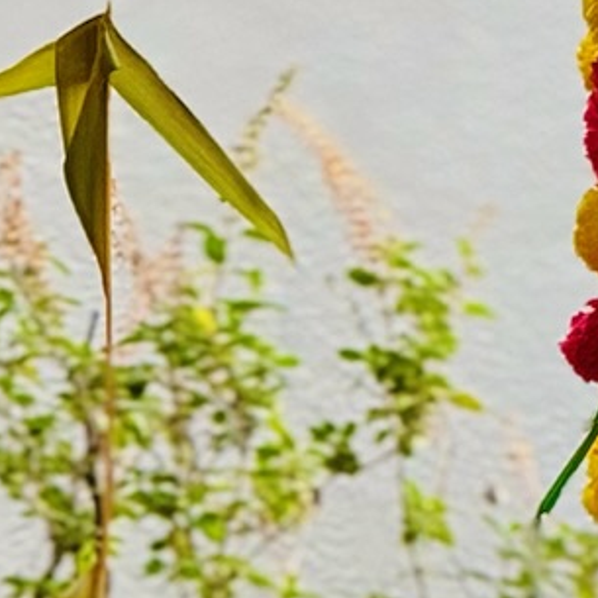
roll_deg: -0.8
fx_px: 13916
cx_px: 102
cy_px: 1872
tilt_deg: -8.7
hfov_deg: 2.5
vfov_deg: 2.4
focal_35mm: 712
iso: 125
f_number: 2.8
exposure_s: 1/99
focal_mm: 15.66
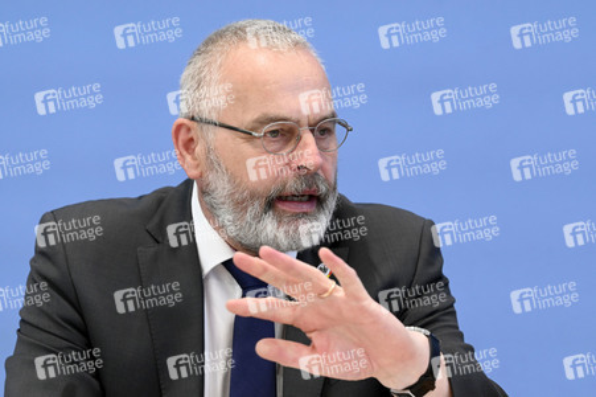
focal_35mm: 120
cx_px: 298
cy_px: 198
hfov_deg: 17.1
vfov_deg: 11.4
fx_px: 1985
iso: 5000
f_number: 5.6
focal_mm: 120
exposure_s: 1/640
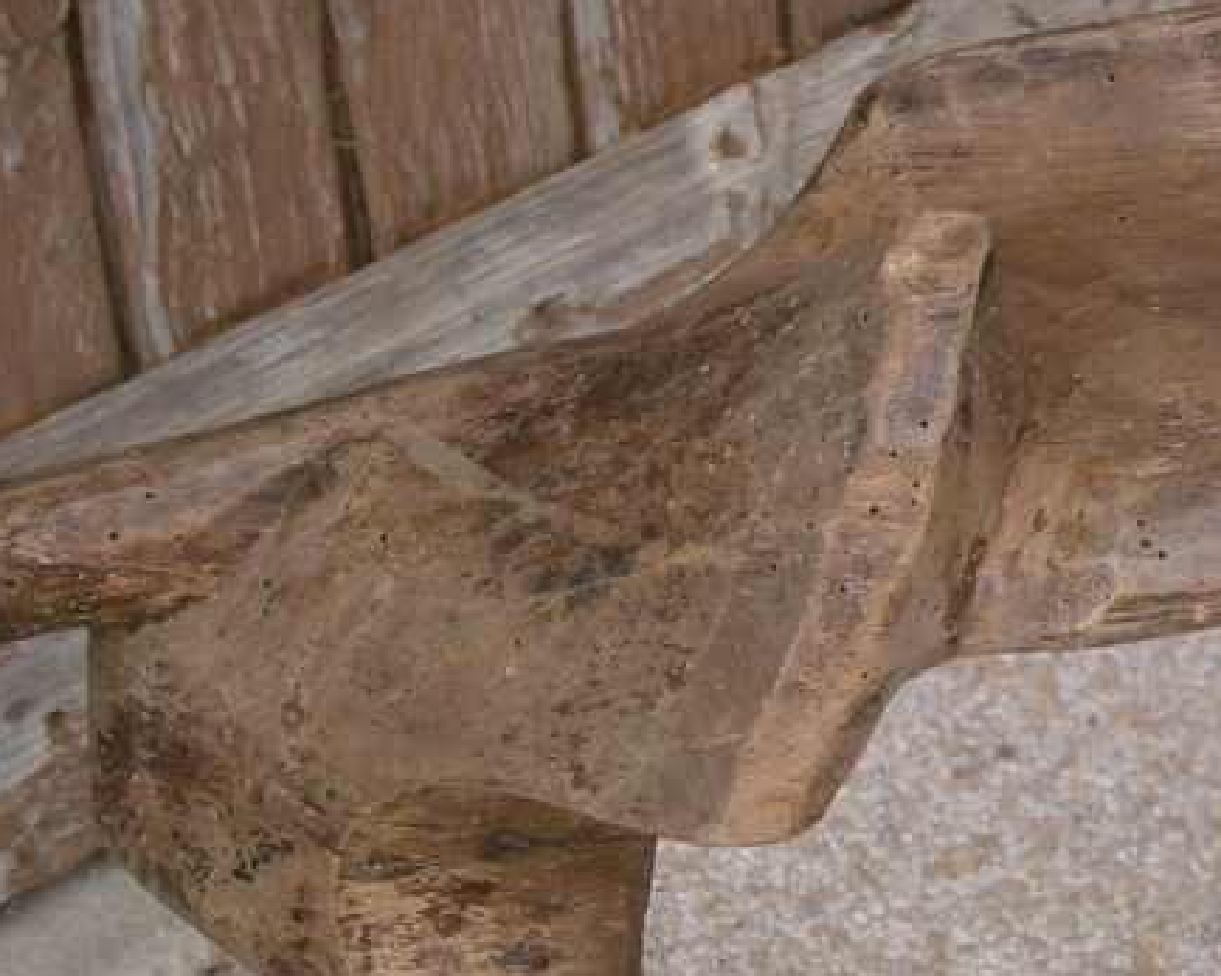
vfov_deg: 11.4
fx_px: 4877
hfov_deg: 14.1
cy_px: 686
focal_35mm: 135
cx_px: 1215
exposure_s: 1/160
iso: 80
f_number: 3.9
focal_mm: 10.7
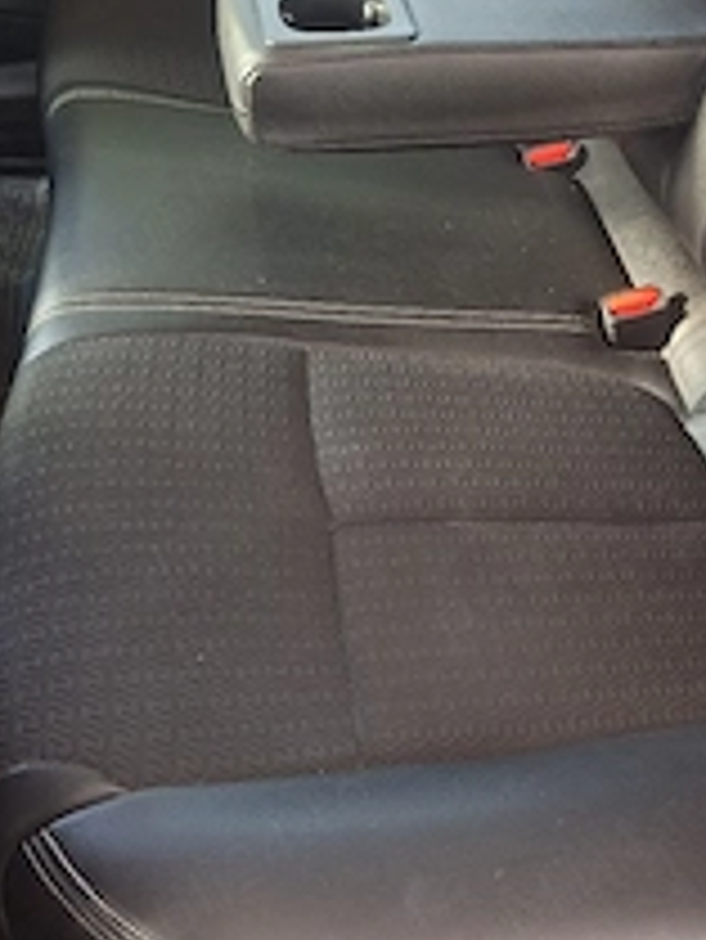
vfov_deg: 41.6
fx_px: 1195
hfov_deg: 31.0
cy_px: 234
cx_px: 666
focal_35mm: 44
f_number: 1.8
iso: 400
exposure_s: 1/30
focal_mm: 5.54
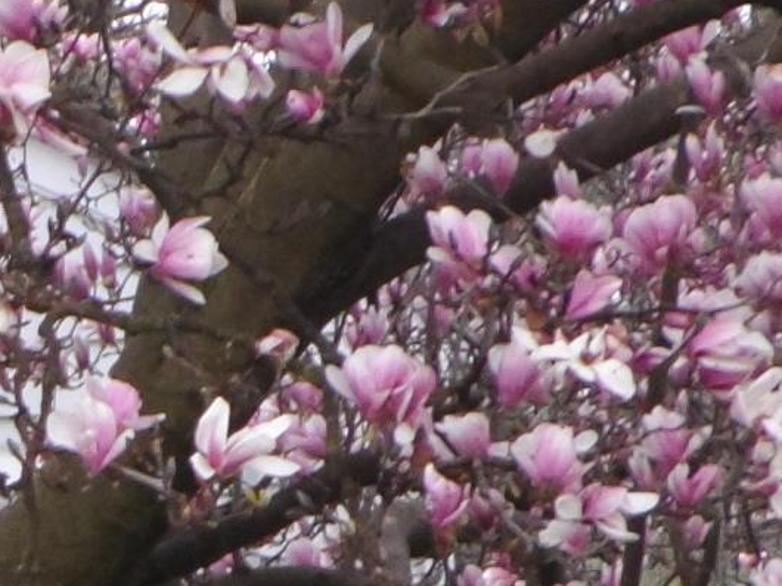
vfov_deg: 4.2
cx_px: -1203
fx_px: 7926
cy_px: 754
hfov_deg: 5.4
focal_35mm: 351
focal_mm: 10.2
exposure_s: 1/60
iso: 80
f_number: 4.2
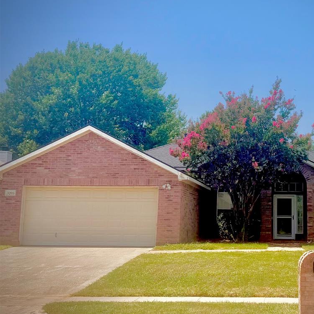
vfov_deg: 55.6
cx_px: 214
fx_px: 298
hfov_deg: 54.3
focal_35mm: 29
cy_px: 158
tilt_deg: +8.5
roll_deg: -0.6
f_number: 1.78
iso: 80
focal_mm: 6.76
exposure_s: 1/6711
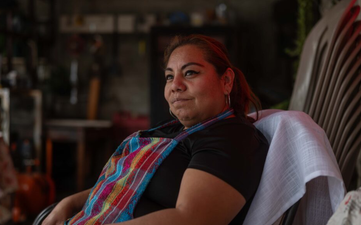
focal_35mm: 56
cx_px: 187
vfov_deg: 23.1
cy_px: 131
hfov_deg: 36.3
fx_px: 551
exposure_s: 1/320
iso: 100
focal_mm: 50
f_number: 2
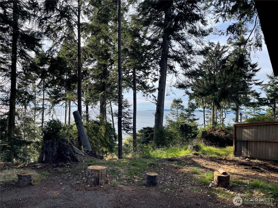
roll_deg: -2.1
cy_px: 104
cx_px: 139
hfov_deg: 69.4
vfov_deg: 54.9
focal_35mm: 25
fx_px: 201
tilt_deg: +1.5
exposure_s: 1/1353
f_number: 1.6
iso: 32
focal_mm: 5.1
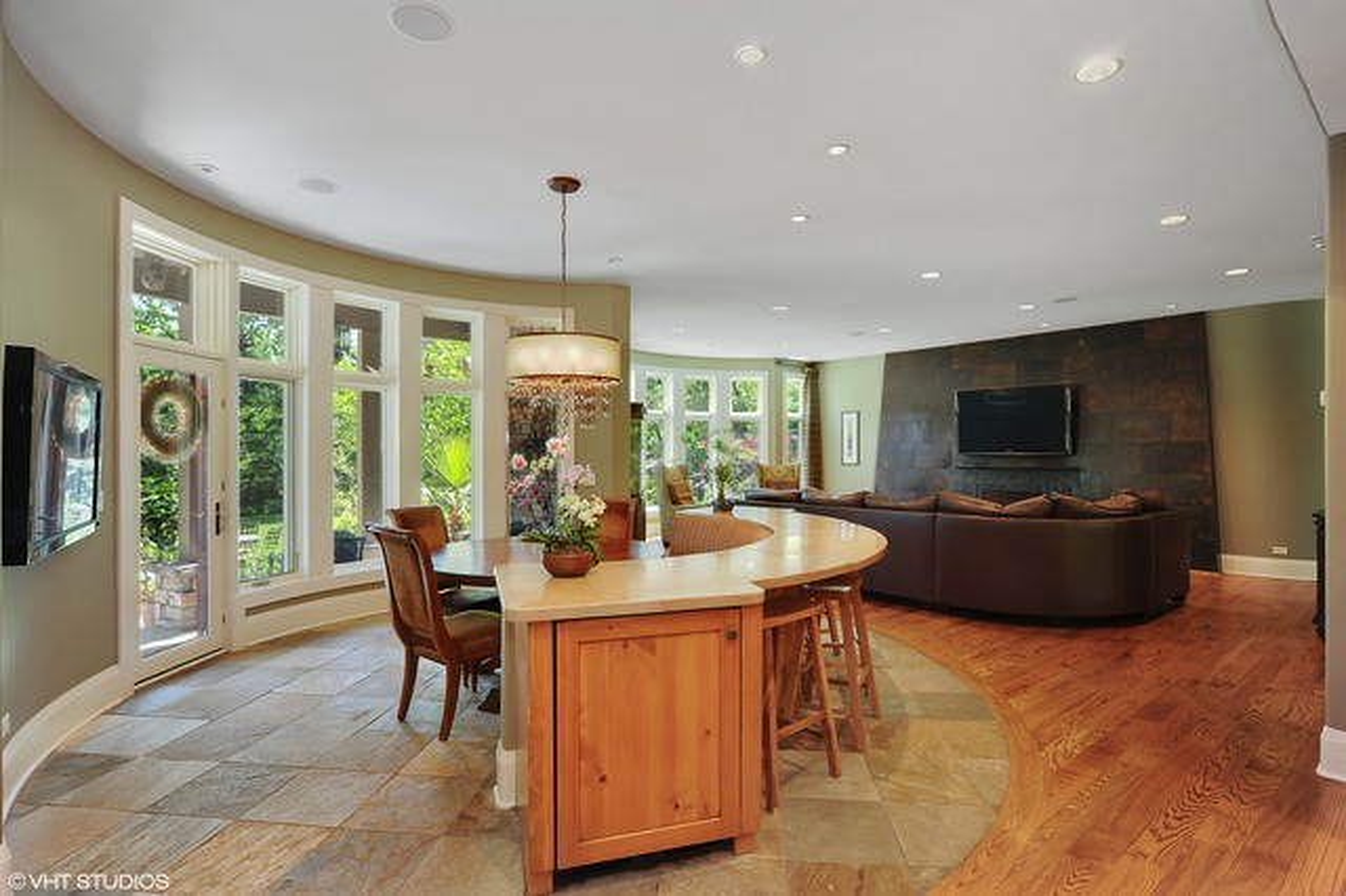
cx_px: 673
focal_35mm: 18
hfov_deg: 90.0
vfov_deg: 67.3
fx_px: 673
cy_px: 448
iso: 200
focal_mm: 18
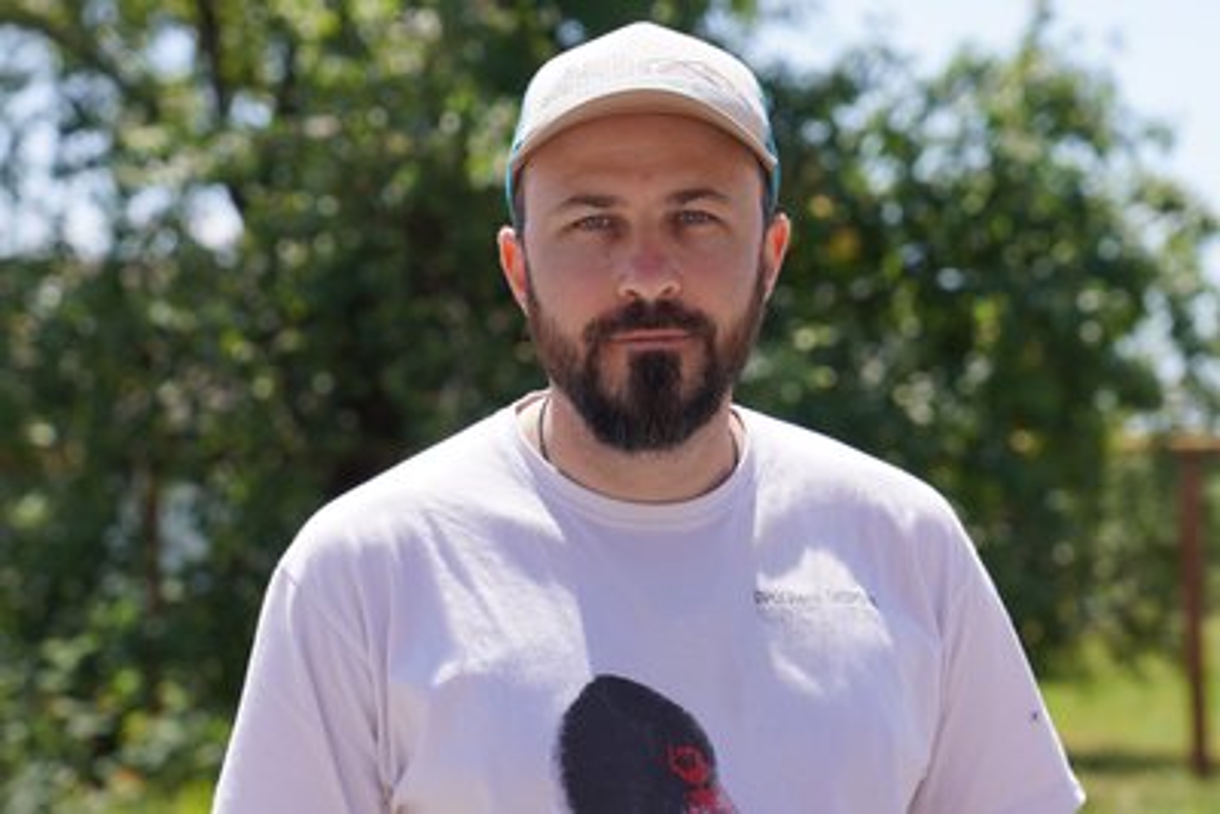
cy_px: 407
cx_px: 610
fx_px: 3458
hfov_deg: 20.0
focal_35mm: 102
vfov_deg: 13.4
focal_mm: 68
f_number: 4.5
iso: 100
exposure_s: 1/500
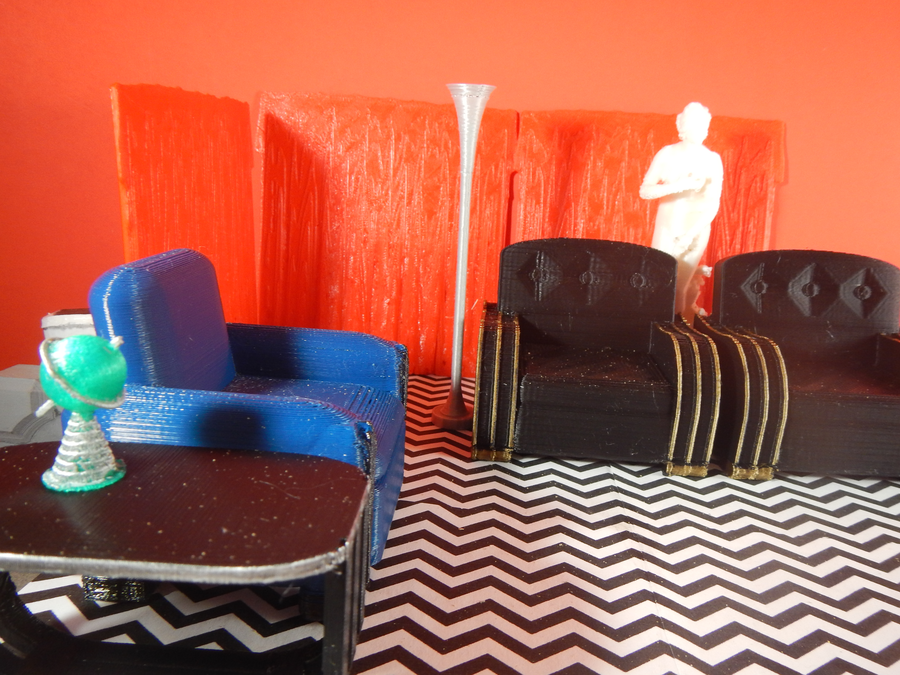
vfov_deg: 49.7
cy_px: 338
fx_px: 728
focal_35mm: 28
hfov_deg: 63.4
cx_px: 450
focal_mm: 5
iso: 200
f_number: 3.9
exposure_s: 1/30
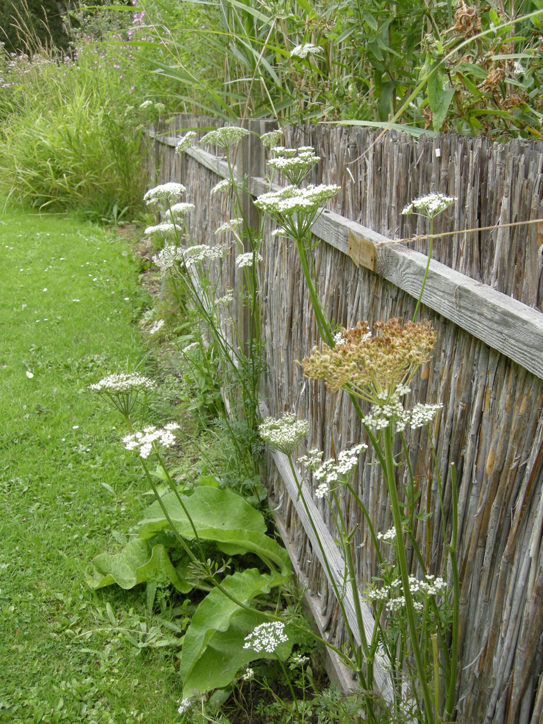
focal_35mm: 35
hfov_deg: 40.7
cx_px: 272
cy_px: 362
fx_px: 732
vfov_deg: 52.6
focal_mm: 7.5
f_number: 3.8
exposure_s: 1/110
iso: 64
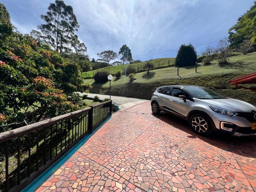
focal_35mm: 13
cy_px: 96
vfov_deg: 89.9
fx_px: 96
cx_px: 128
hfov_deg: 106.2
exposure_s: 1/1575
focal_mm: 1.57
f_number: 1.8
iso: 32
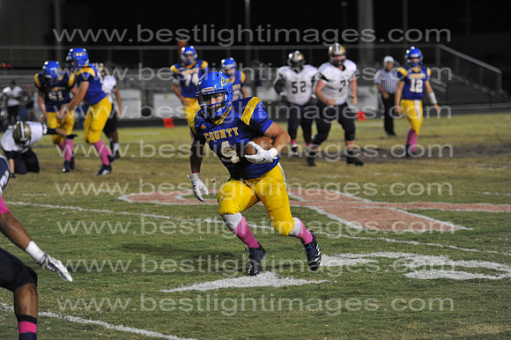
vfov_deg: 10.1
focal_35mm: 135
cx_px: 256
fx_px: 1915
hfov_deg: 15.2
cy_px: 170
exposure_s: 1/400
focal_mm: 135
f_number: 3.2
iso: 3200
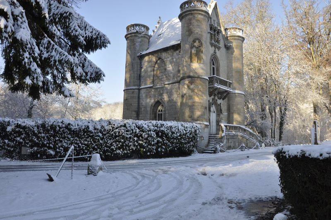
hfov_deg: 67.5
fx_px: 248
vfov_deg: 47.8
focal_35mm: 27
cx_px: 166
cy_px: 110
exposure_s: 1/250
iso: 200
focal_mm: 18
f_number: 8
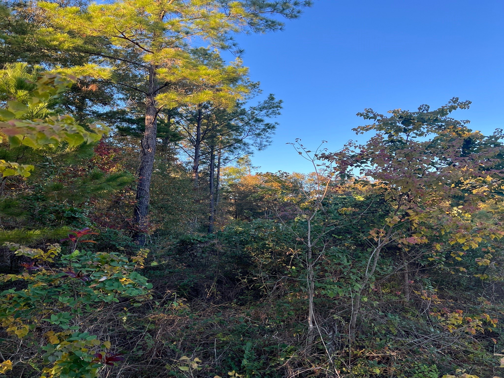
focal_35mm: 26
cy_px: 189
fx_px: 379
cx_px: 252
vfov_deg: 53.1
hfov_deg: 67.3
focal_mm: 5.7
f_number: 1.5
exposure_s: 1/611
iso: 50
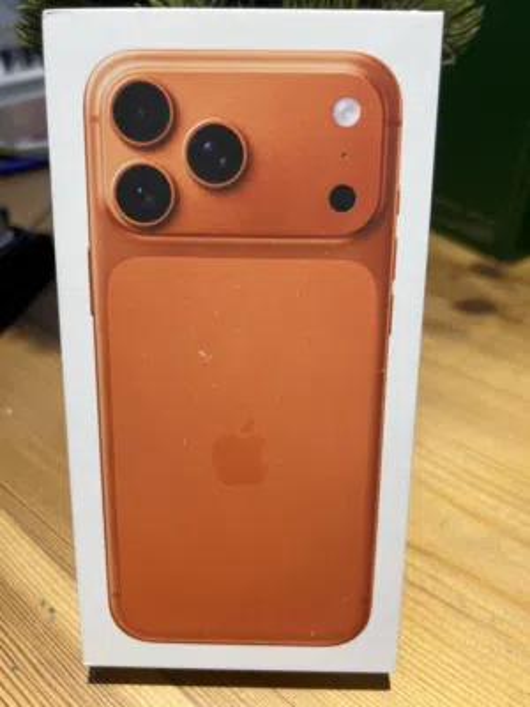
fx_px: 531
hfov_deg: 53.1
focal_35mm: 26
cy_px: 354
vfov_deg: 67.3
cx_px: 265
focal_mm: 5.7
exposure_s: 1/120
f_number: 1.5
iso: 32
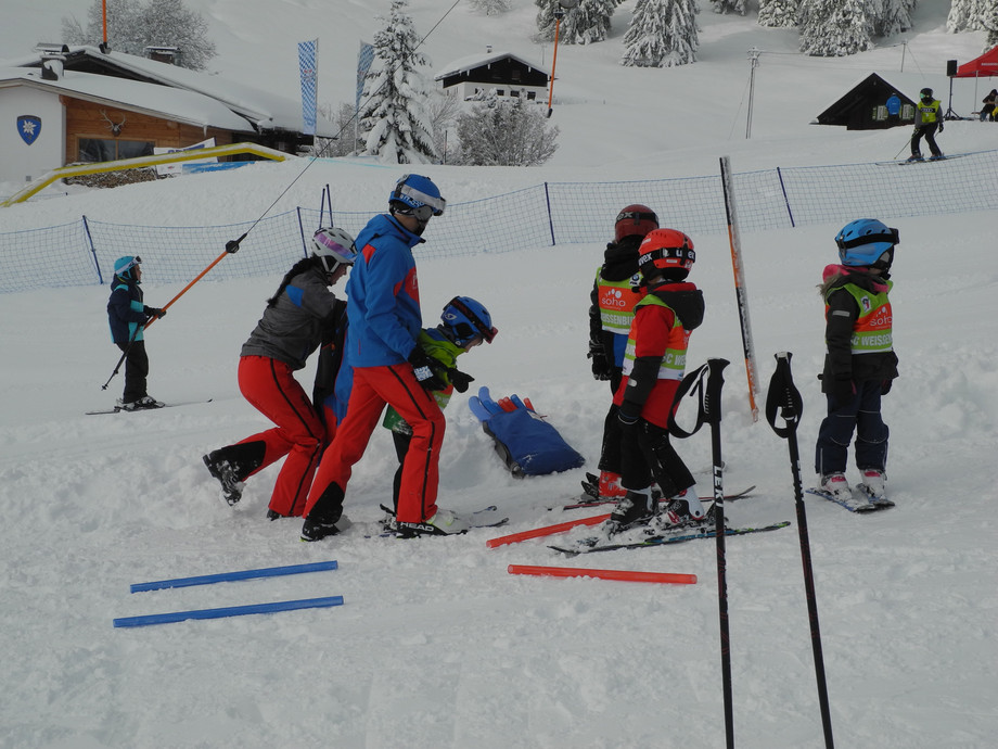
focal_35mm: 61
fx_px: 1759
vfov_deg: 24.0
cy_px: 374
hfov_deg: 31.7
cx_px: 499
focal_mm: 13
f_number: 4.5
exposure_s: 1/1000
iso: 100
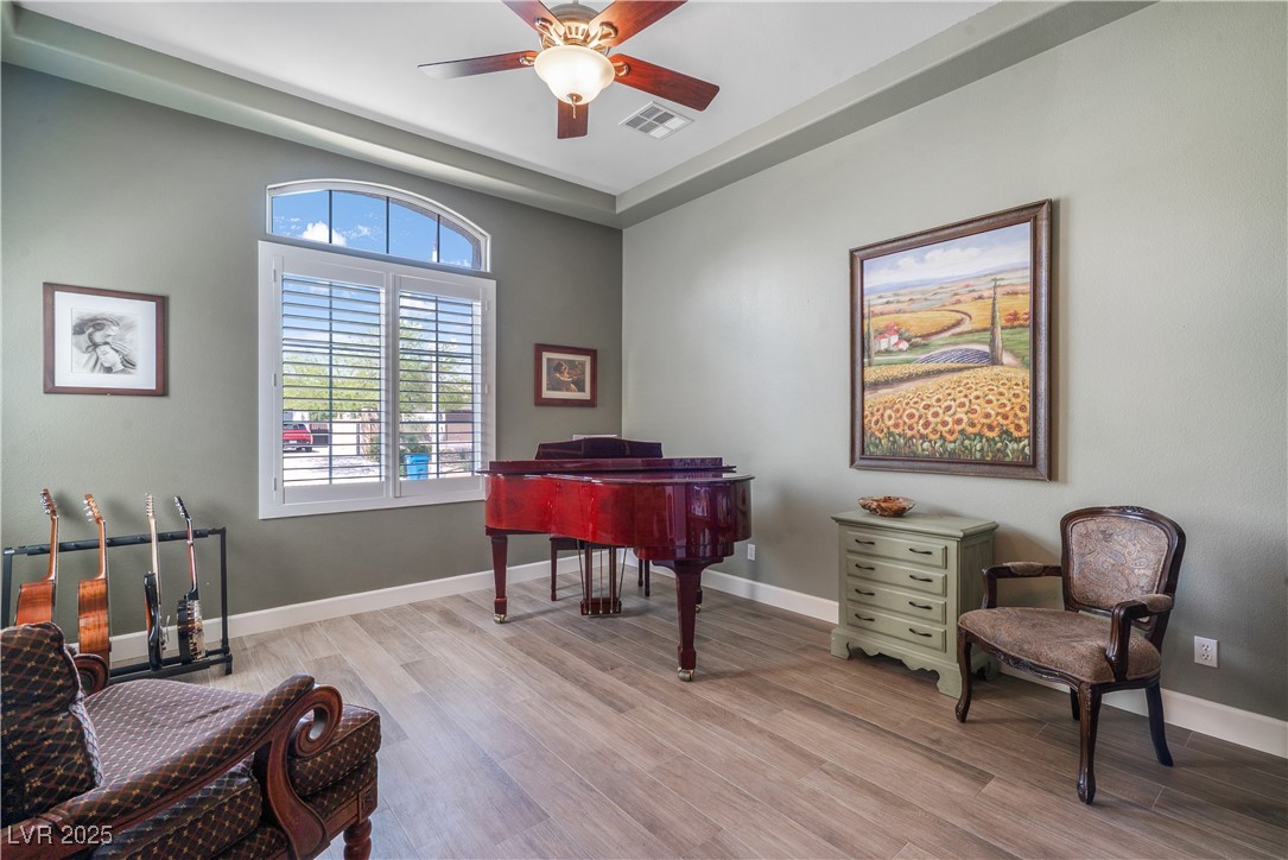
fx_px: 573
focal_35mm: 16
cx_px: 644
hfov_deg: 96.7
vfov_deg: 73.8
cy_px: 430
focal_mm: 16
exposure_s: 1/10
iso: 500
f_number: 10
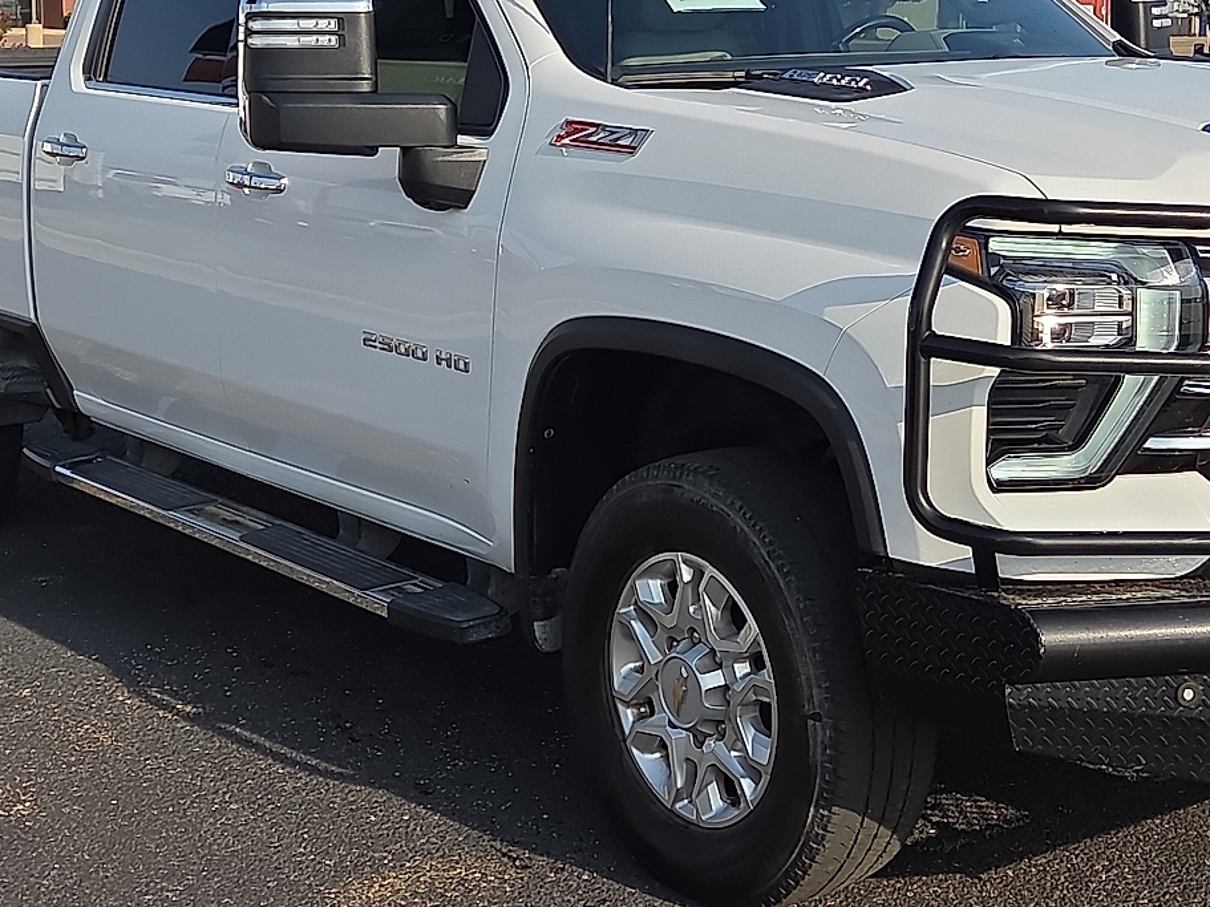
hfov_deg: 29.7
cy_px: 309
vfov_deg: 22.5
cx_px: 773
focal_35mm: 65
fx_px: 2272
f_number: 1.8
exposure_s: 1/1429
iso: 25
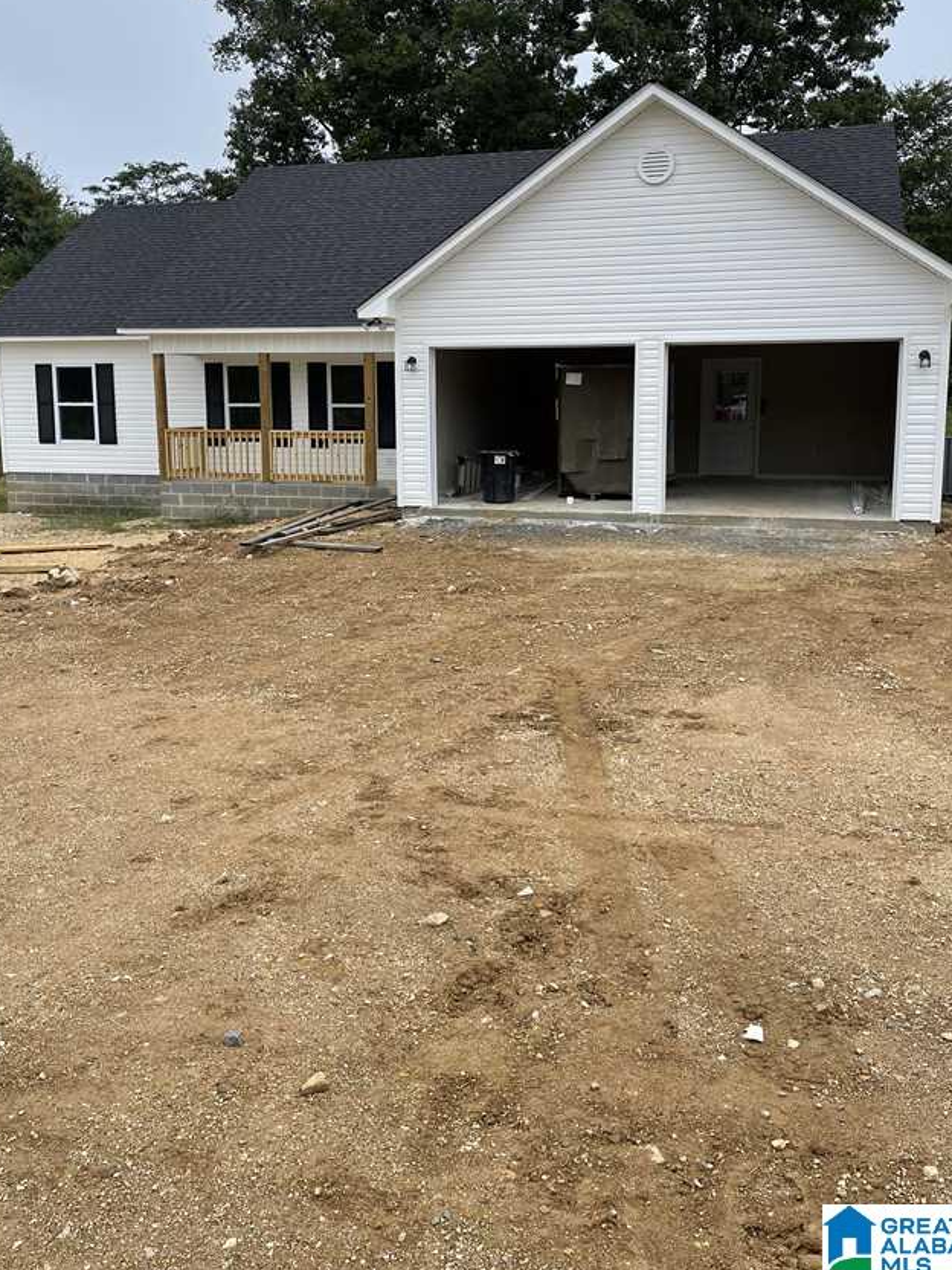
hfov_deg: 46.8
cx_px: 456
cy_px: 542
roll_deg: +1.0
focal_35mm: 30
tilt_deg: -6.5
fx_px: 1100
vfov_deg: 59.7
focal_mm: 4.2
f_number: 1.6
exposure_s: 1/1171
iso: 32
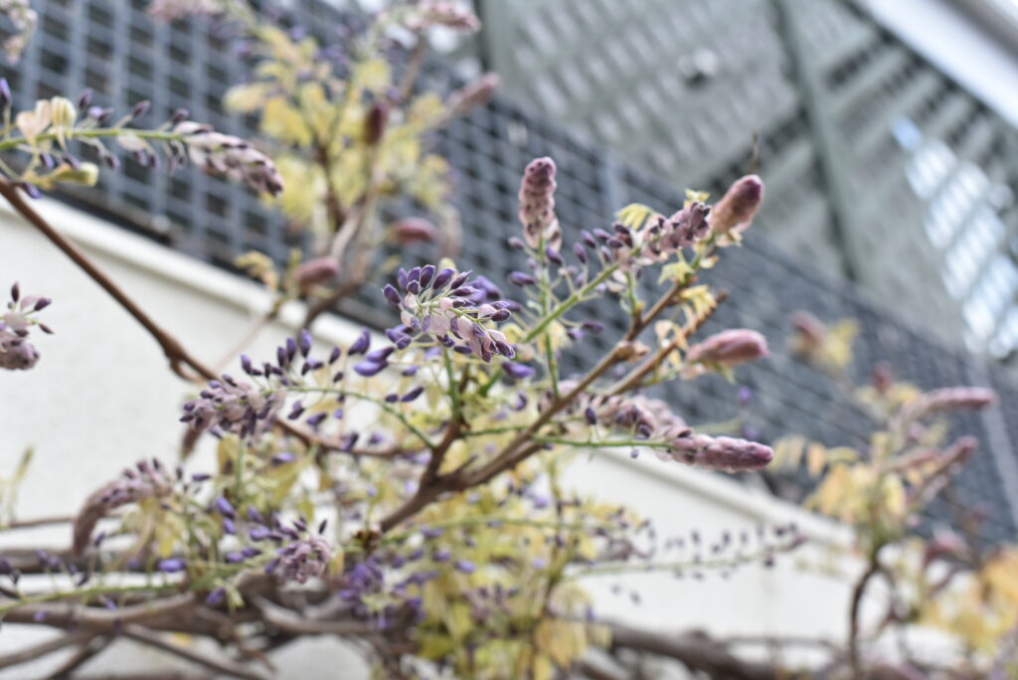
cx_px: 509
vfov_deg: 27.0
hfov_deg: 39.6
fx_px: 1415
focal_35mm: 50
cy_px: 340
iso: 2000
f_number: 4.5
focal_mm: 50
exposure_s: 1/1000
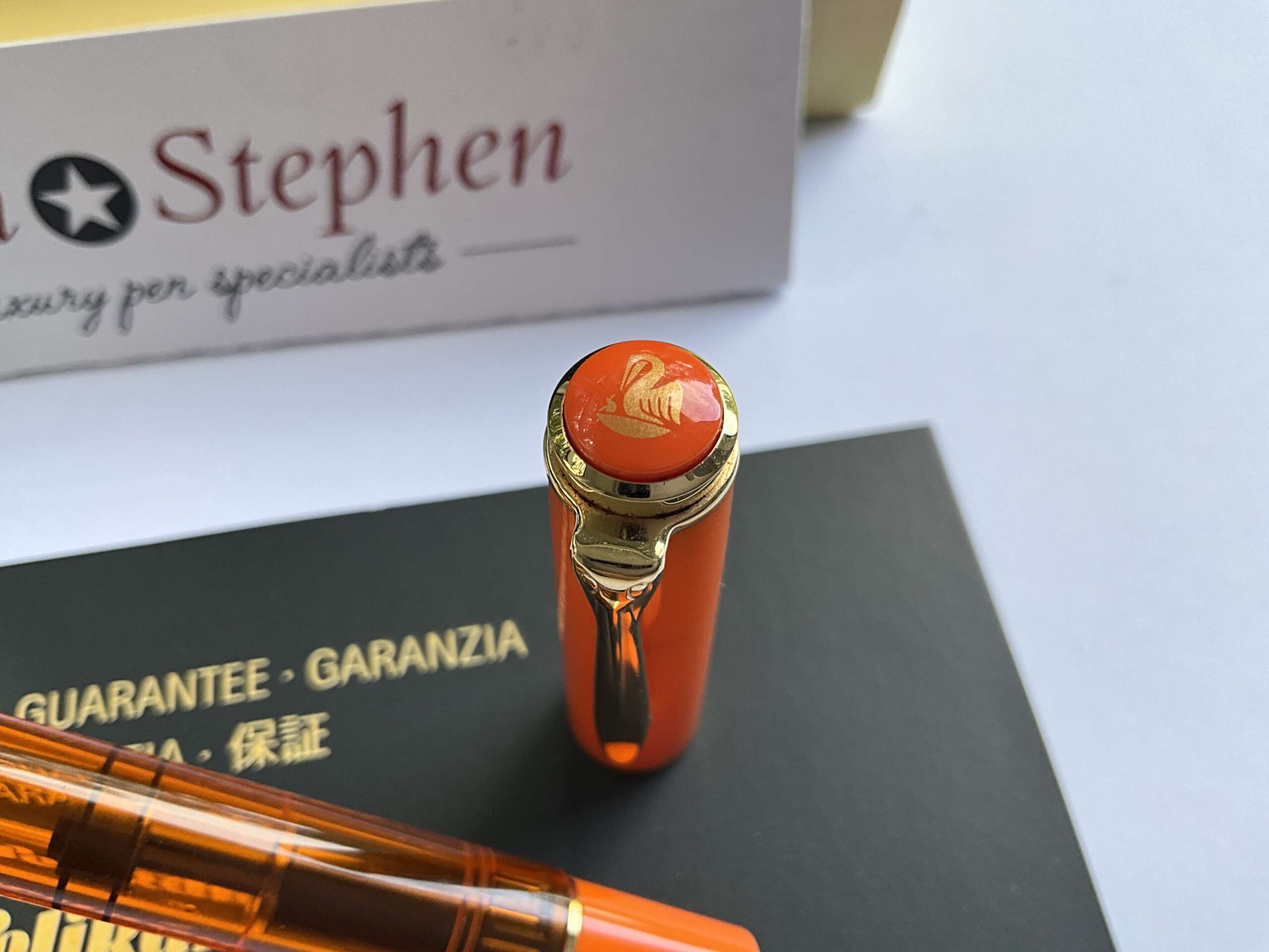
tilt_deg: -60.6
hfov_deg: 61.7
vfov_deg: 48.2
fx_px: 1063
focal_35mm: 29
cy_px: 476
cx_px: 634
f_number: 1.8
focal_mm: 3
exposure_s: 1/122
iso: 40
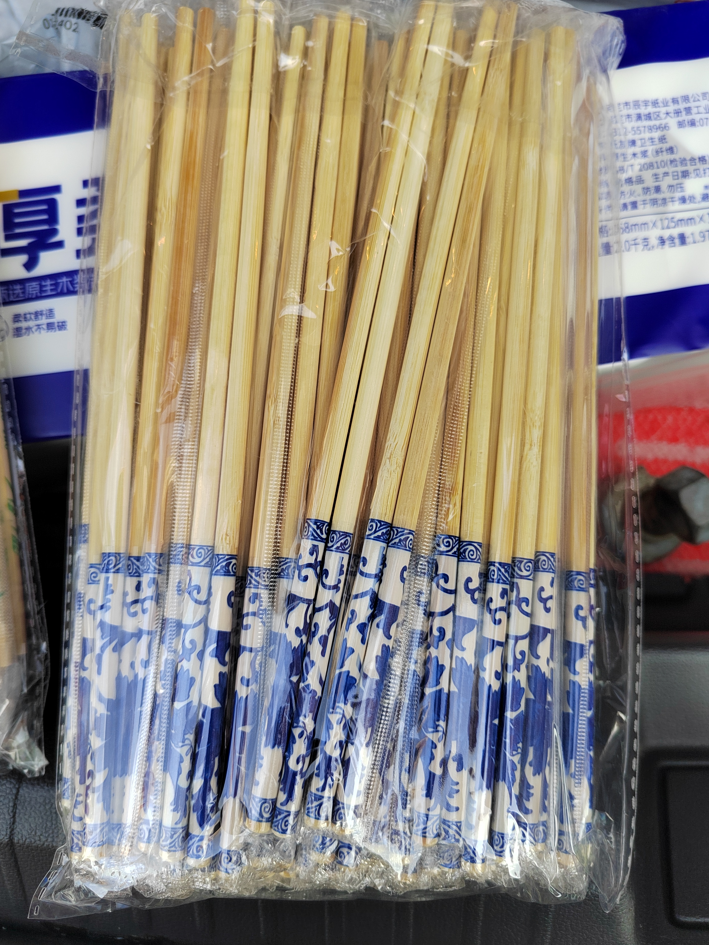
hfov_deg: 56.8
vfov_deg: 71.6
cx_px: 348
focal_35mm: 24
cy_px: 464
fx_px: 655
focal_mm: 5.52
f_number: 1.9
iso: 500
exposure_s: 1/691
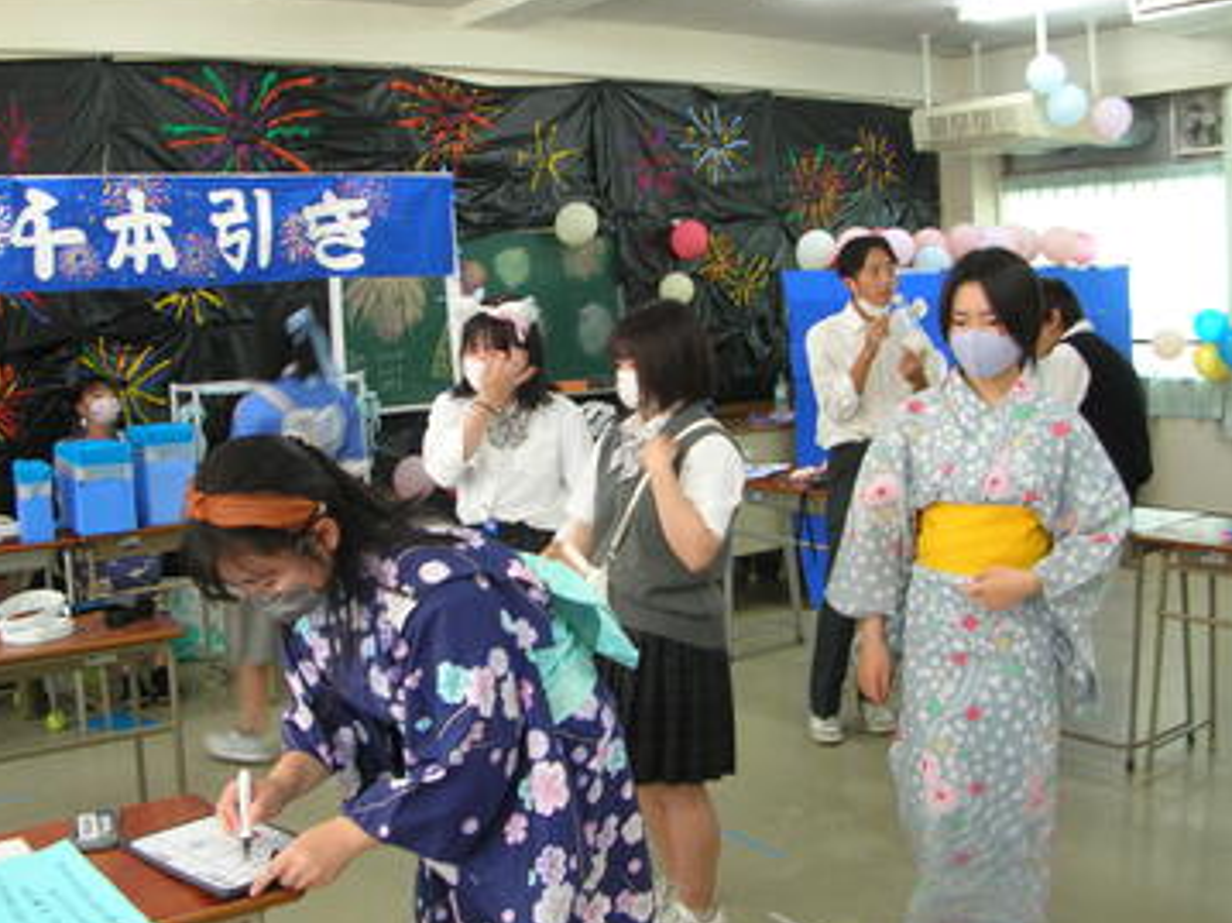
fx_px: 1388
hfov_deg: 47.8
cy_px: 439
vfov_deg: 36.8
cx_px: 556
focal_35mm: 39
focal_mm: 5.8
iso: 50
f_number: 2.8
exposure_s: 1/12
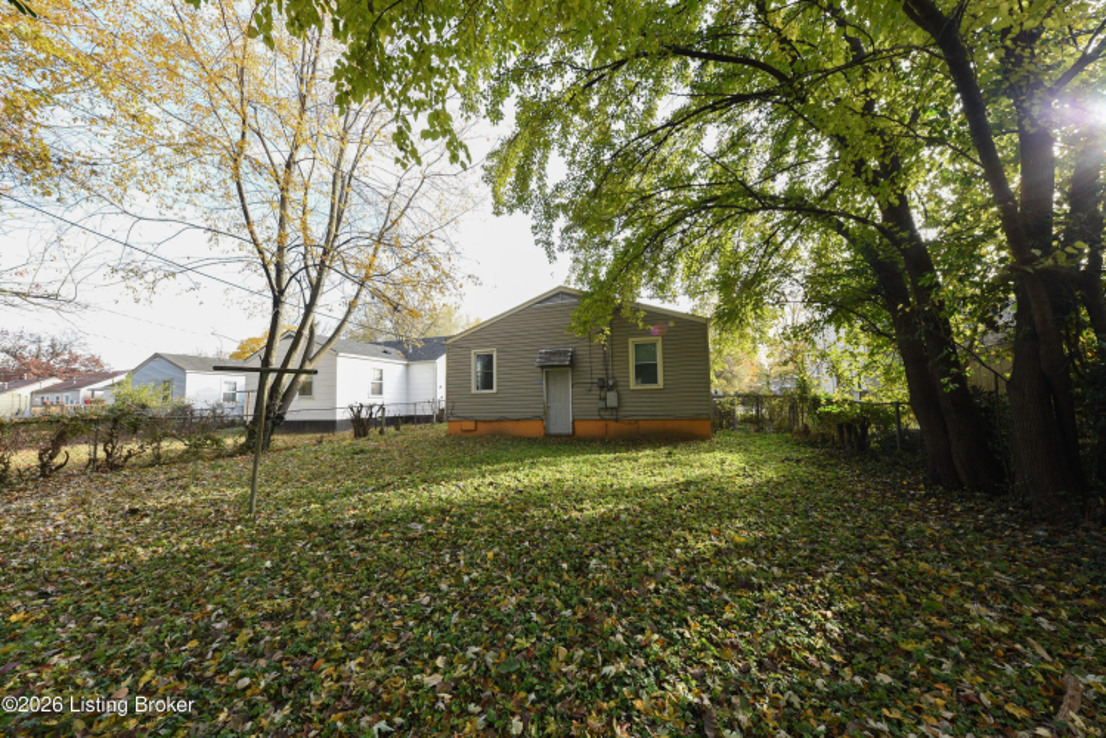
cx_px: 553
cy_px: 369
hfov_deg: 112.6
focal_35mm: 12
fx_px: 369
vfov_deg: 90.1
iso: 400
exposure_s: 1/60
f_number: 8
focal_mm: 12
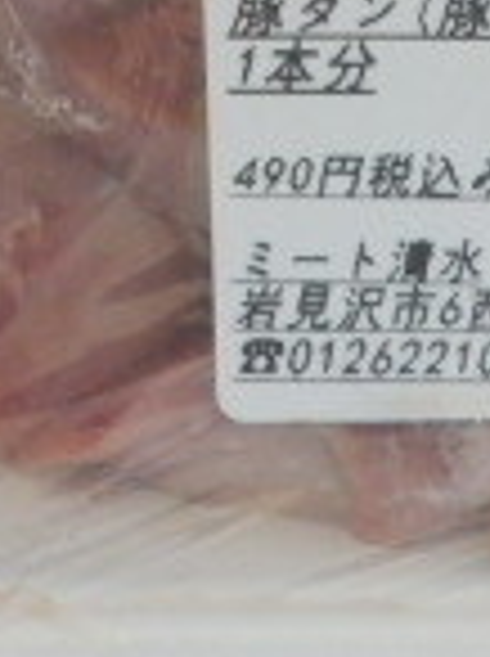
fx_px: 3653
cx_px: -256
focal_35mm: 193
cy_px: -189
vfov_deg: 10.1
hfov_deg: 7.5
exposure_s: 1/20
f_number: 4.2
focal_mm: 7.9
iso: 800
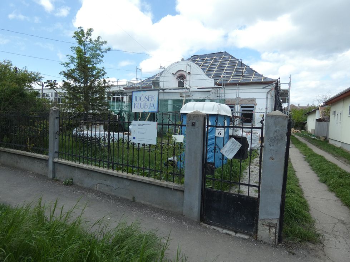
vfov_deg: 66.0
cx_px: 175
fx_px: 202
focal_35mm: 20
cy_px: 131
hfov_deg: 81.8
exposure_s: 1/800
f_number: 2.8
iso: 80
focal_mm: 3.6
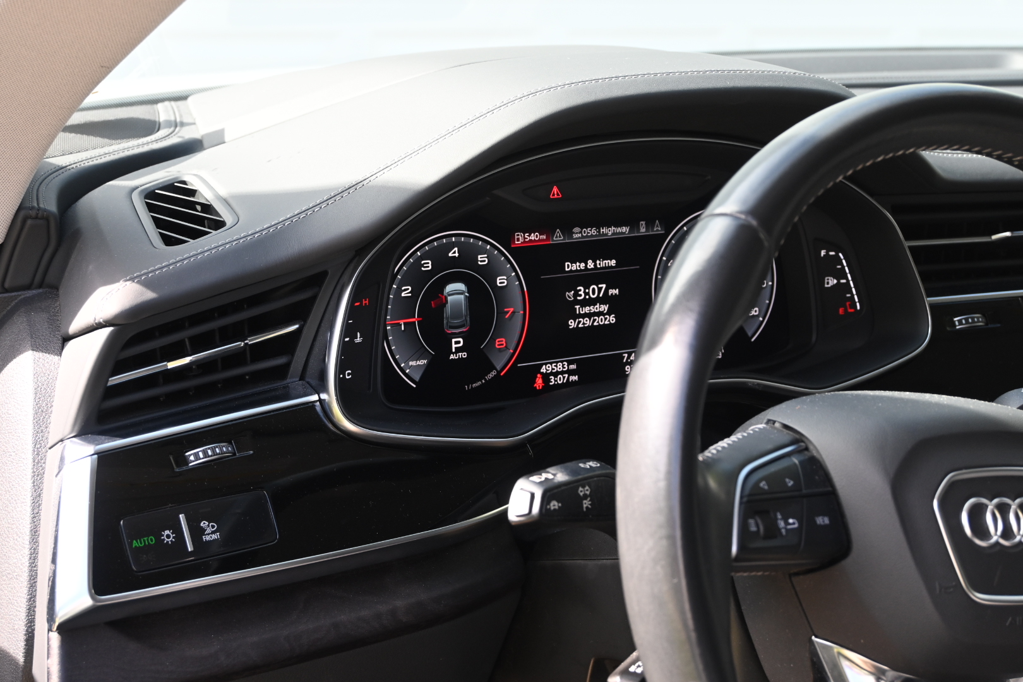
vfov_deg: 23.8
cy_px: 341
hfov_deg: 35.1
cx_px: 512
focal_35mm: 57
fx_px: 1620
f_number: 5.6
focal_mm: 38
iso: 400
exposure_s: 1/160
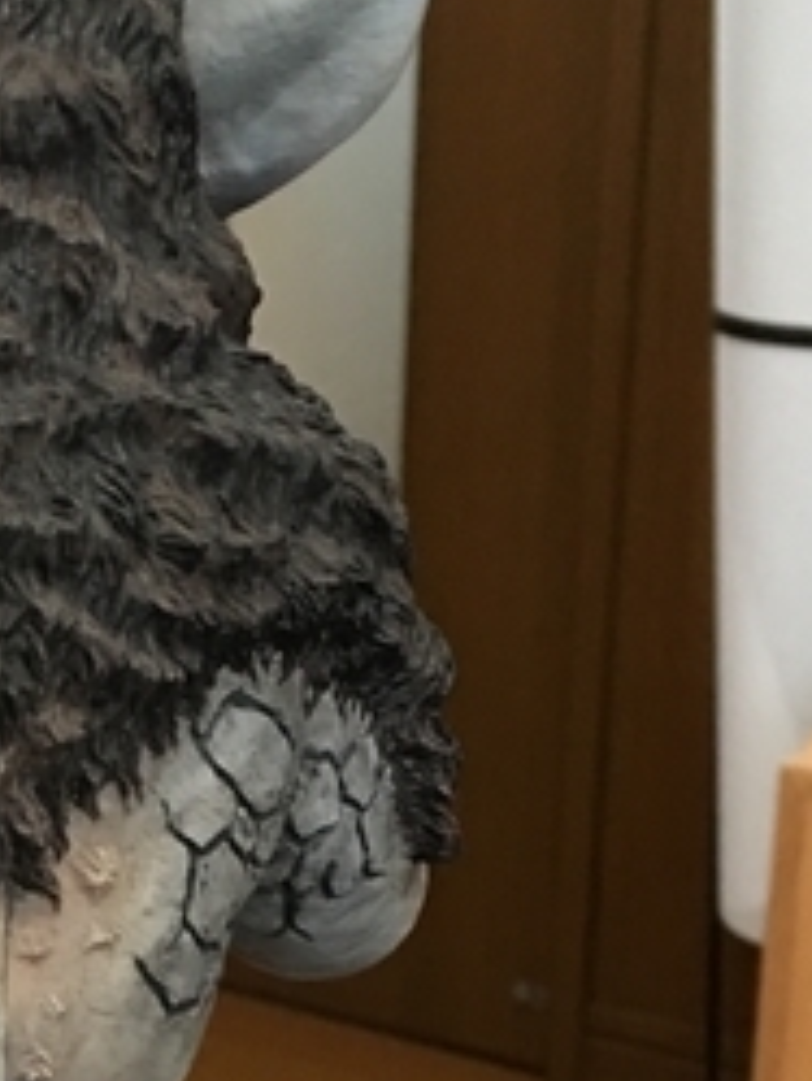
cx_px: -22
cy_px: 1103
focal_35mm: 93
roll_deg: +2.8
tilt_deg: -20.1
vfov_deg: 20.4
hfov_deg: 15.6
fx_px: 2906
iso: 100
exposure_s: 1/10
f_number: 2.2
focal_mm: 4.15
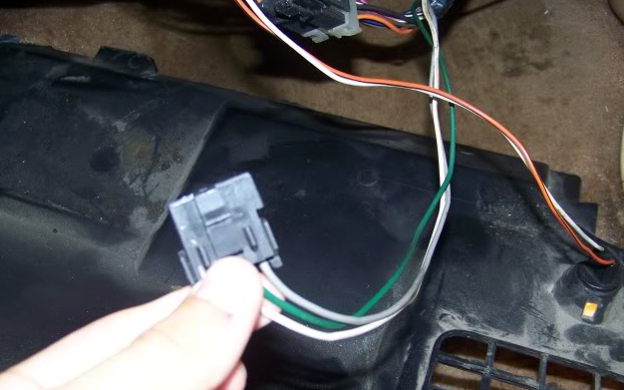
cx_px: 307
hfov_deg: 50.4
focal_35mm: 39
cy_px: 235
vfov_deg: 32.6
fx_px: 663
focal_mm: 5.9
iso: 64
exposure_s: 1/30
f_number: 2.8
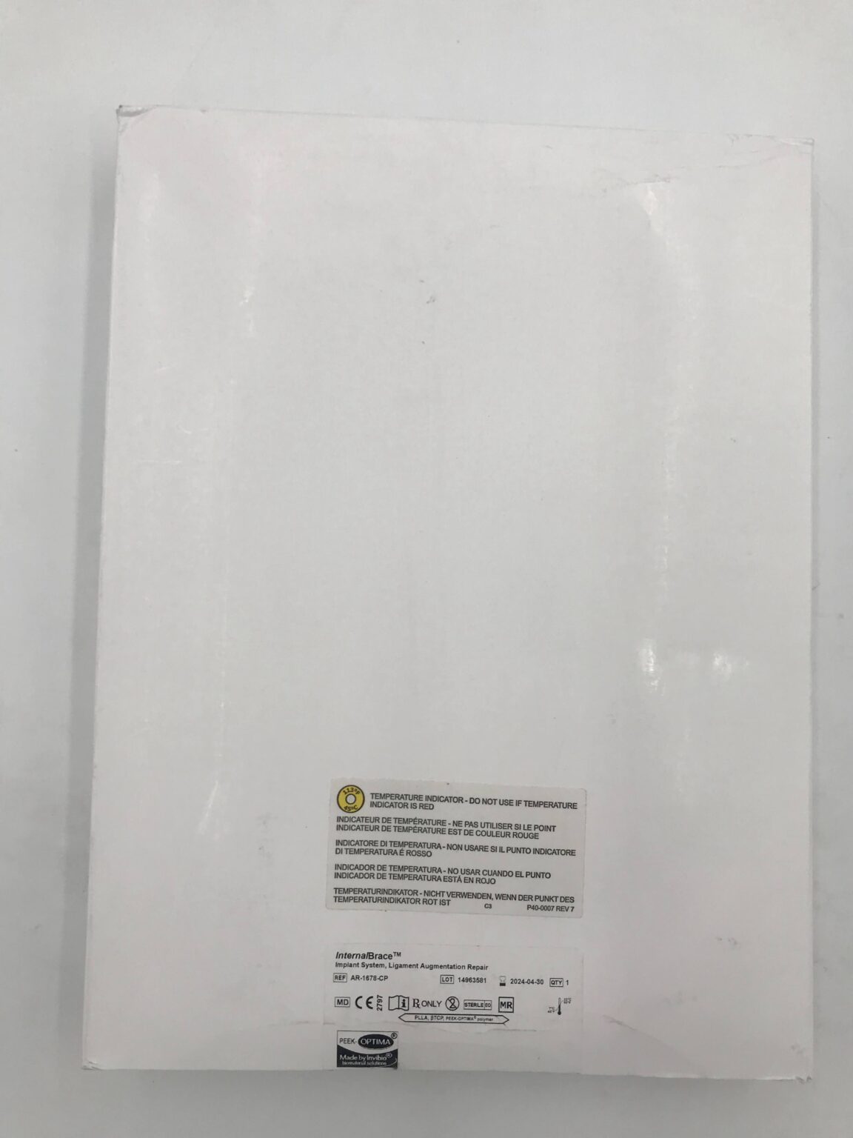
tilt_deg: -86.3
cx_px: 426
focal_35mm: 28
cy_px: 569
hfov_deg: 49.7
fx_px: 920
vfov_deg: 63.4
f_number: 1.8
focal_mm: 3.99
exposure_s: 1/374
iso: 20
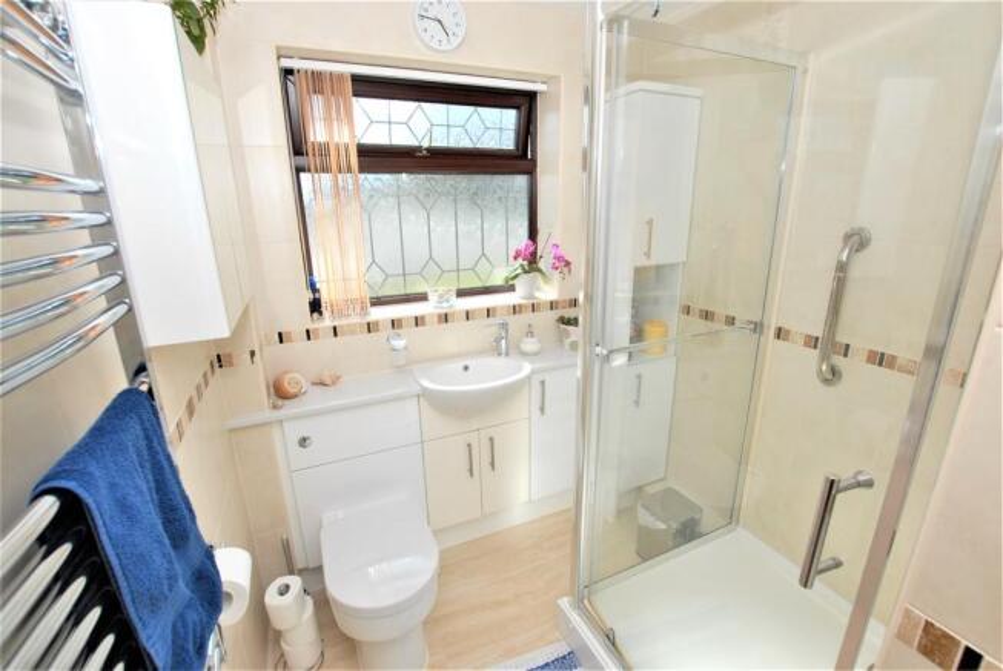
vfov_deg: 77.5
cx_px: 502
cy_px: 336
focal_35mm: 15
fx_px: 418
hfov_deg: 100.3
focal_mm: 10
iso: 200
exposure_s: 1/125
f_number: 7.1
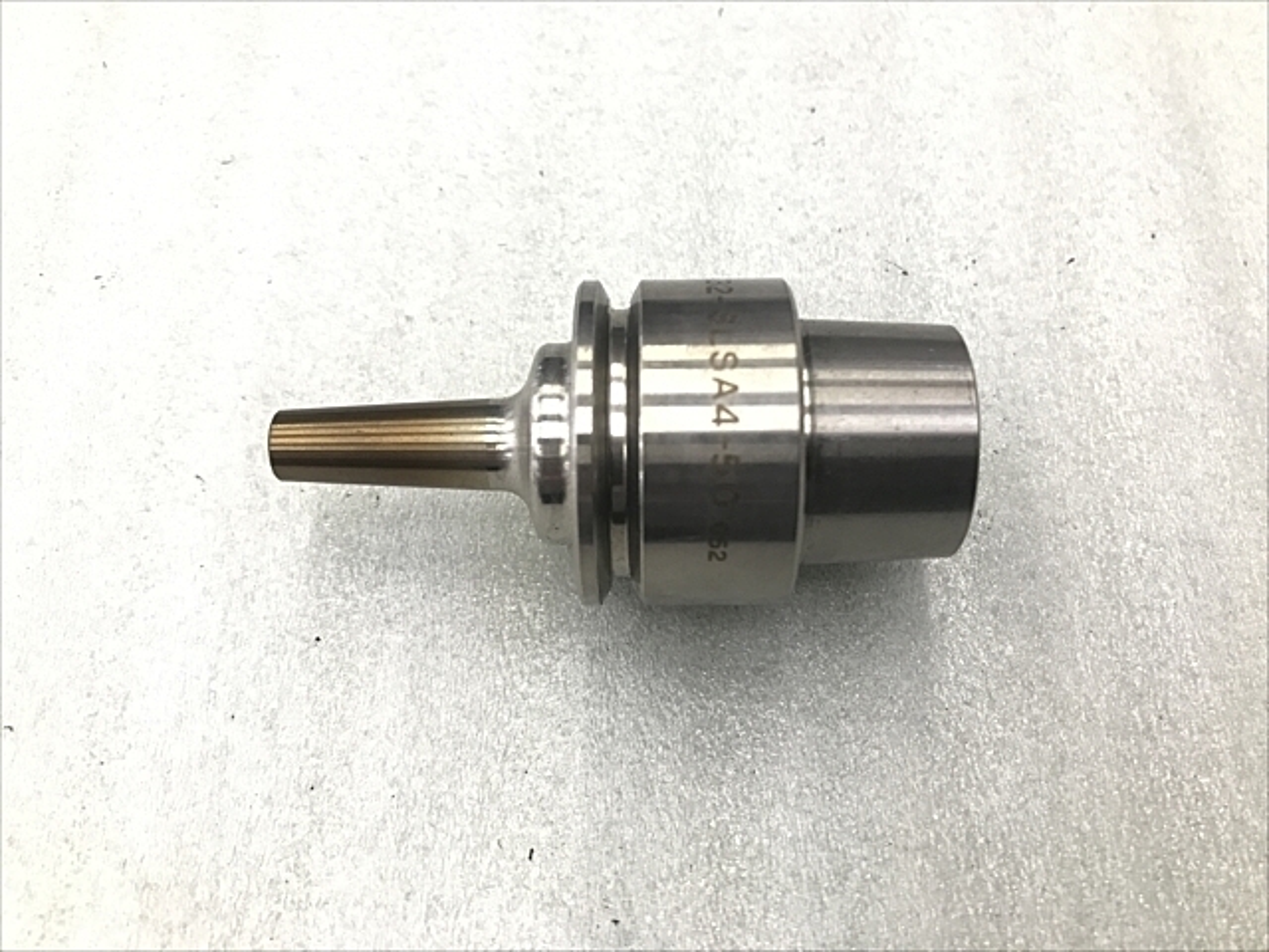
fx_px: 1026
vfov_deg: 49.7
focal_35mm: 28
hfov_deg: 63.4
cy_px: 476
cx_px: 634
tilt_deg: -67.1
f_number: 1.8
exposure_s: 1/33
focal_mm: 3.99
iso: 32
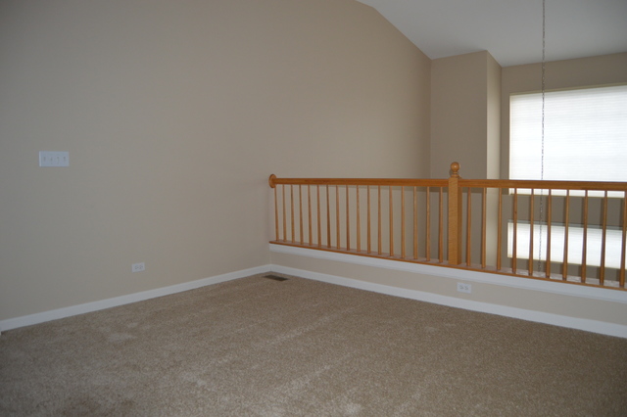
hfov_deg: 67.4
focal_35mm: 27
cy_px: 208
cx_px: 314
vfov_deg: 47.9
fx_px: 470
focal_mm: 18
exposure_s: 1/60
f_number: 3.5
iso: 560
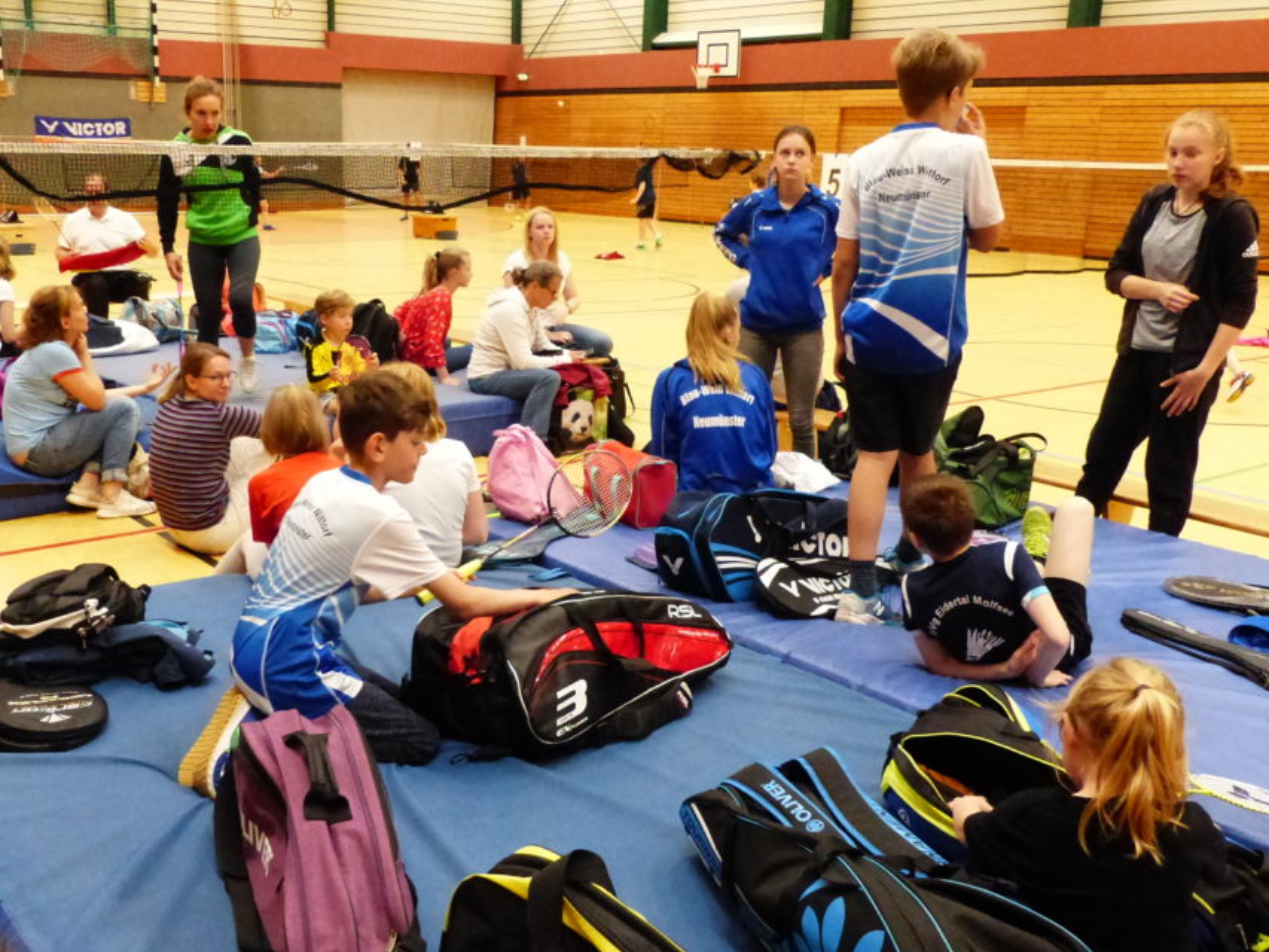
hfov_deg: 51.1
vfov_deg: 39.6
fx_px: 1320
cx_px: 527
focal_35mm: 36
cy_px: 531
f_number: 3.5
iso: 1600
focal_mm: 5.4
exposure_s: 1/125
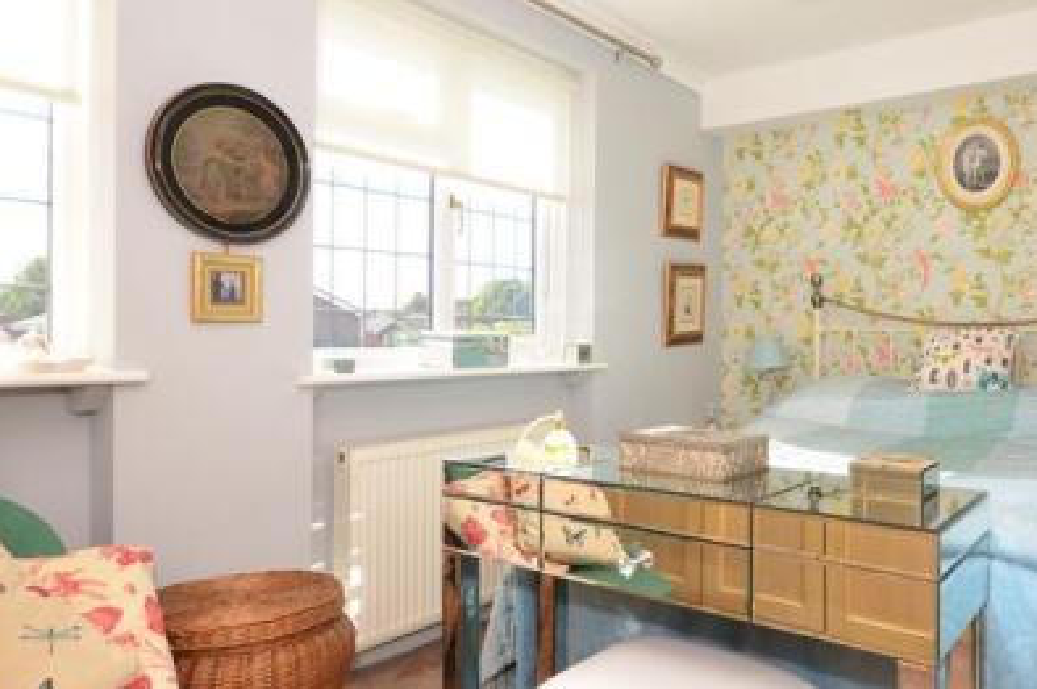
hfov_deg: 70.4
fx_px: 720
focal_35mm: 25
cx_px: 650
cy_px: 320
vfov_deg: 51.2
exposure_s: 1/125
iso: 200
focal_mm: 10
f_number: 5.6
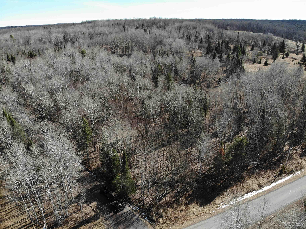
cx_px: 153
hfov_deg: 71.6
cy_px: 114
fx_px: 212
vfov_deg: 56.8
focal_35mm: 24
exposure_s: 1/558
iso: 104
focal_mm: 4.5
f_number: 2.8
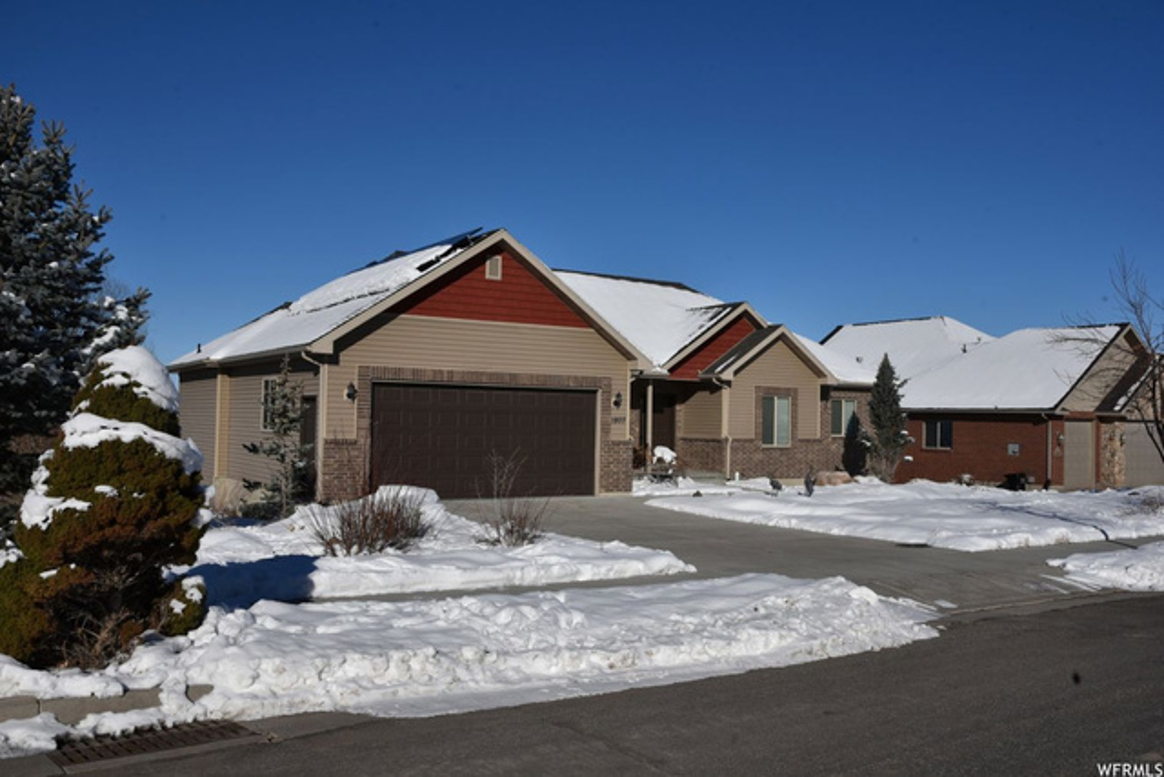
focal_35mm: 30
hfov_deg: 61.9
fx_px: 970
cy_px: 388
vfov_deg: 43.6
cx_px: 582
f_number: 13
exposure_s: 1/640
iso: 200
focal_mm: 30
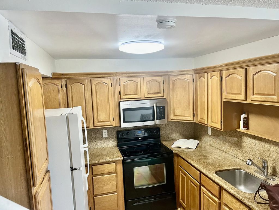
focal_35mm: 26
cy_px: 105
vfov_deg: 53.1
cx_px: 140
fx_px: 210
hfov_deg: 67.3
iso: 125
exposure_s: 1/60
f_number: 1.6
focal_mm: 5.1
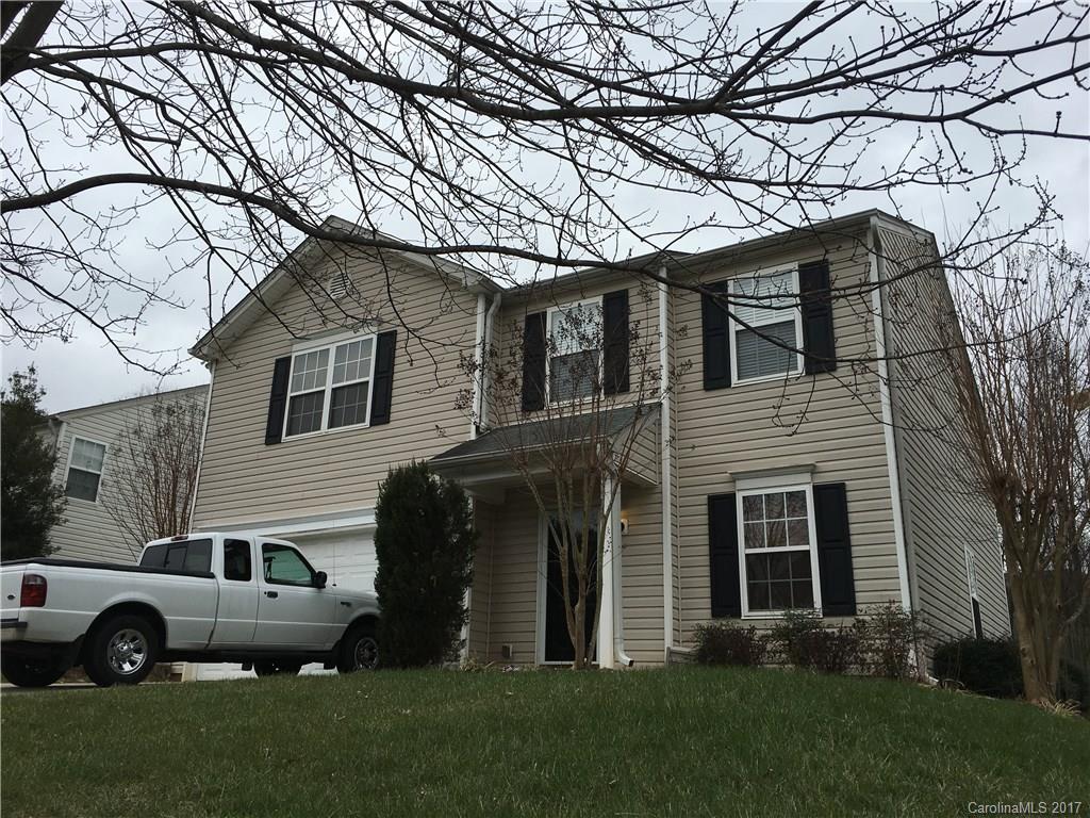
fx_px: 913
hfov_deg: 61.7
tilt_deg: +18.7
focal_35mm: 29
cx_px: 545
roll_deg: -1.0
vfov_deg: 48.2
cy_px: 409
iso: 25
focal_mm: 4.15
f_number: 2.2
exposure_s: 1/693
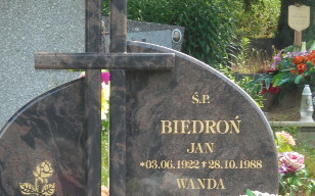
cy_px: 204
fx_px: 1570
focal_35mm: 183
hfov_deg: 11.5
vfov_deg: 7.1
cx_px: 126
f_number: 6.7
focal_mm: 14.9
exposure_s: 1/60
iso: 100
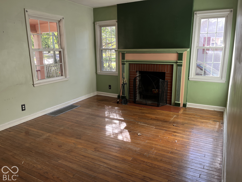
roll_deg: -1.3
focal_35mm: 26
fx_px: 182
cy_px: 91
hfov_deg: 67.3
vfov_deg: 53.1
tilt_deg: -13.8
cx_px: 121
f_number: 1.6
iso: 100
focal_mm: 5.1
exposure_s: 1/121
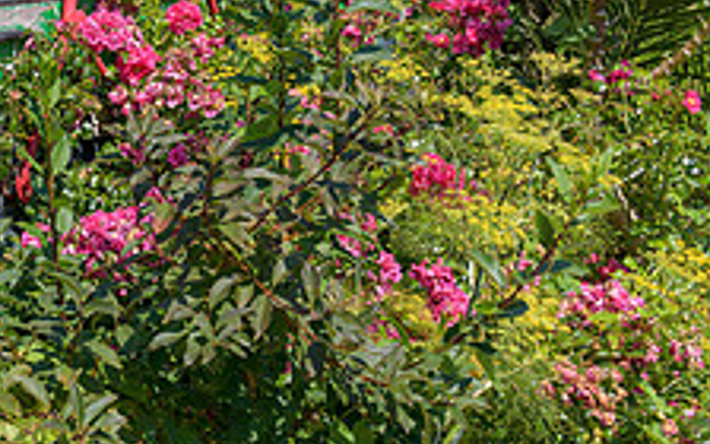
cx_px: -230
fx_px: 1625
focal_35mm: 84
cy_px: 2
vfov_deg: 15.3
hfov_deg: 22.0
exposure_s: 1/500
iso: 64
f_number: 5.6
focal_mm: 29
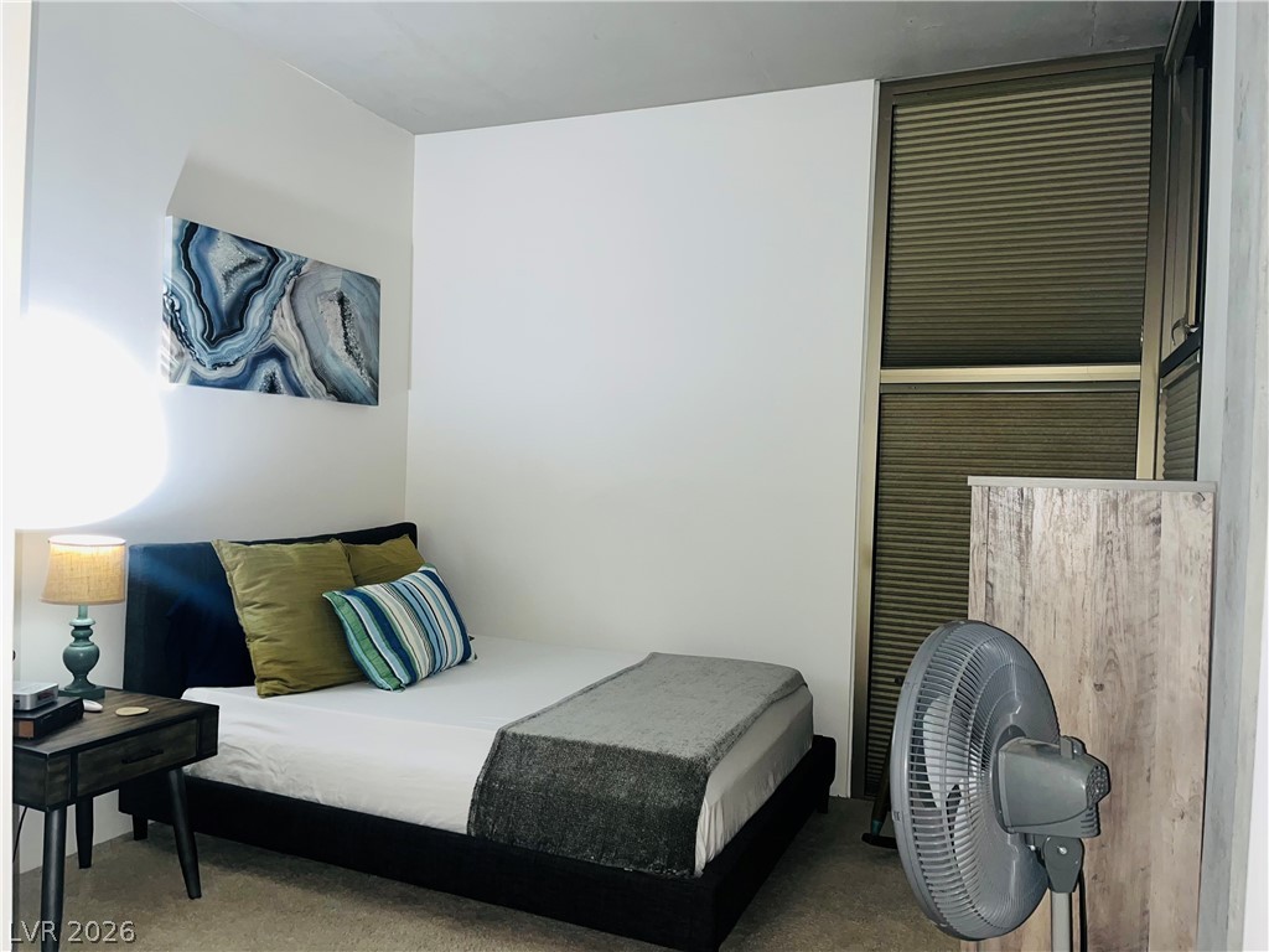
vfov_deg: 53.1
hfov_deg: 67.3
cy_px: 476
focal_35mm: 26
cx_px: 634
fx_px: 953
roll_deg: -2.2
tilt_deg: -1.9
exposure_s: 1/13
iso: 80
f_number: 1.6
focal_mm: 5.1
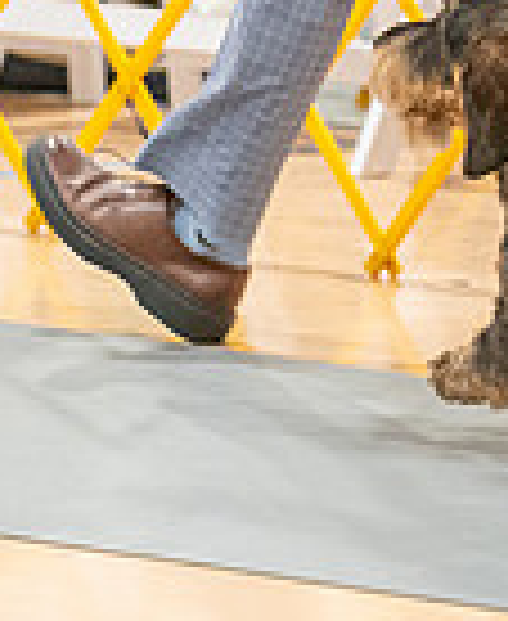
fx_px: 12490
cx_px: 448
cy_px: -192
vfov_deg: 2.8
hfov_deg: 2.3
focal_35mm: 674
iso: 3200
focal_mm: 138
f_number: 3.5
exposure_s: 1/250
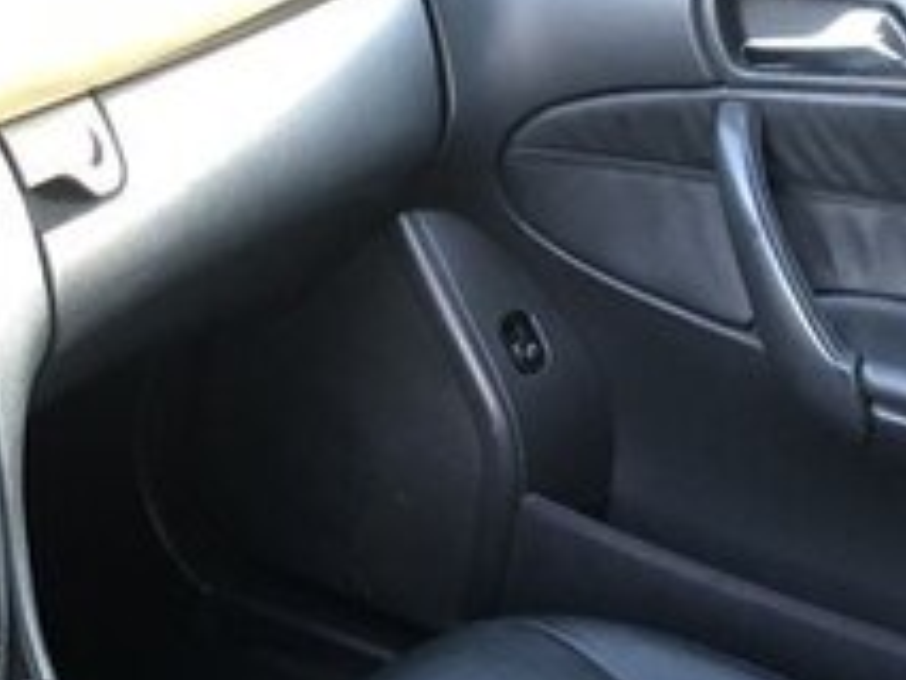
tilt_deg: -37.4
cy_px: 954
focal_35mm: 90
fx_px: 2357
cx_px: -336
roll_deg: -3.1
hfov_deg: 19.7
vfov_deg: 15.4
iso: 50
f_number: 1.8
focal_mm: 3.99
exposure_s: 1/17
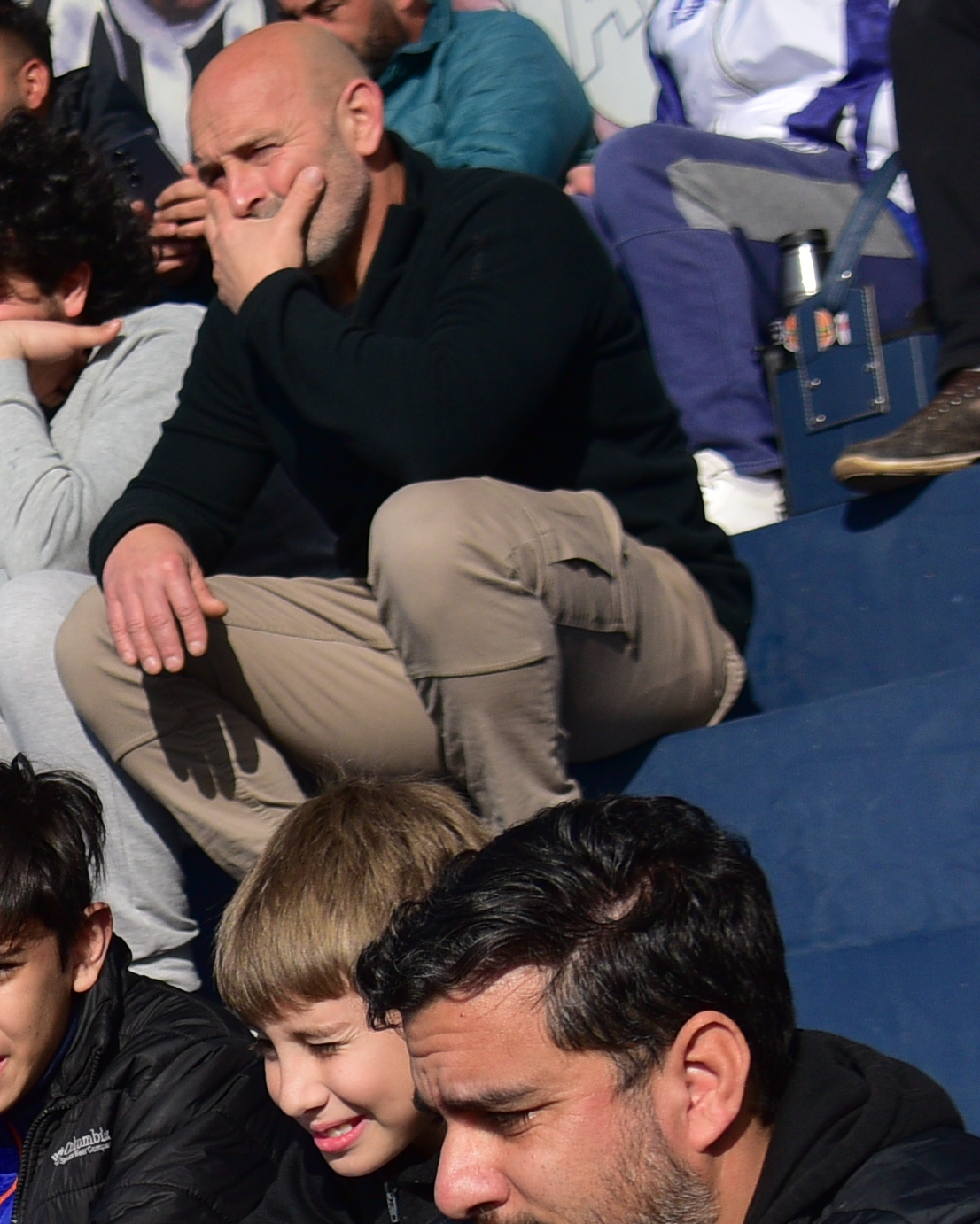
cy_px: 1079
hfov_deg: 11.7
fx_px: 4350
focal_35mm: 120
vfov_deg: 15.8
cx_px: -882
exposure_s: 1/3200
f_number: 4
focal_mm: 24
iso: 100
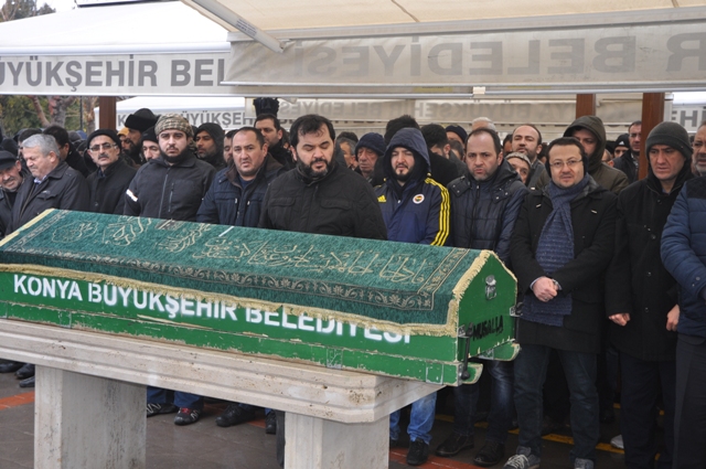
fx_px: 911
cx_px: 353
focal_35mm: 46
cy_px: 234
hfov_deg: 42.4
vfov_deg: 28.9
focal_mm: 31
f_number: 4
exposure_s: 1/200
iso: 280
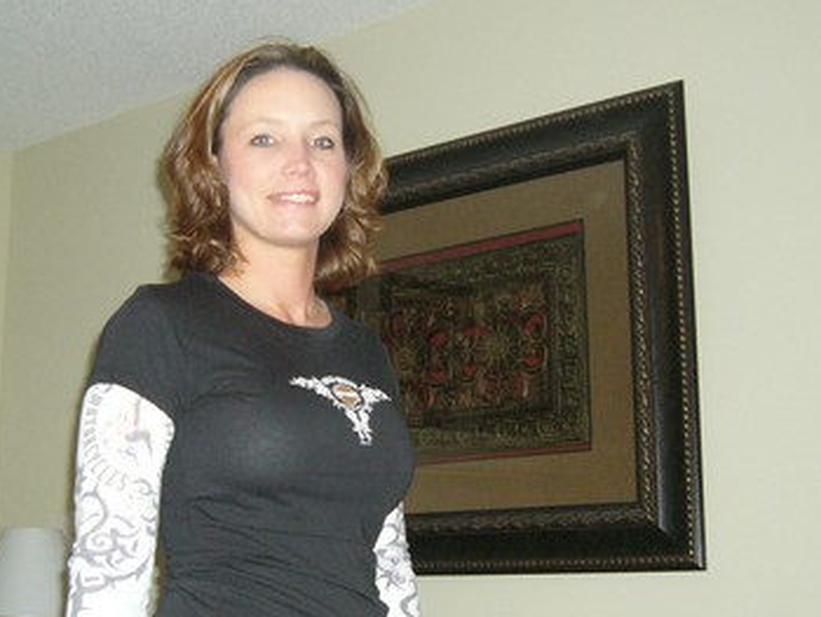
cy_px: 318
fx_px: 1471
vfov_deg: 23.7
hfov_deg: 30.9
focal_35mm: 62
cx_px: 265
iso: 300
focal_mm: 5.8
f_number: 2.8
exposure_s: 1/60
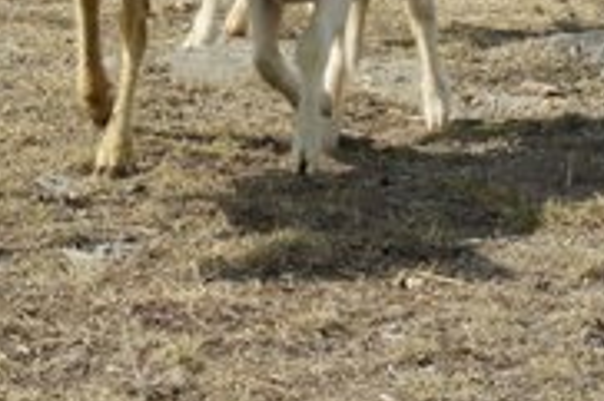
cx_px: 279
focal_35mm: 285
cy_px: -113
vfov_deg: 4.8
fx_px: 4777
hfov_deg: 7.2
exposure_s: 1/160
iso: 200
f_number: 13
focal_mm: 54
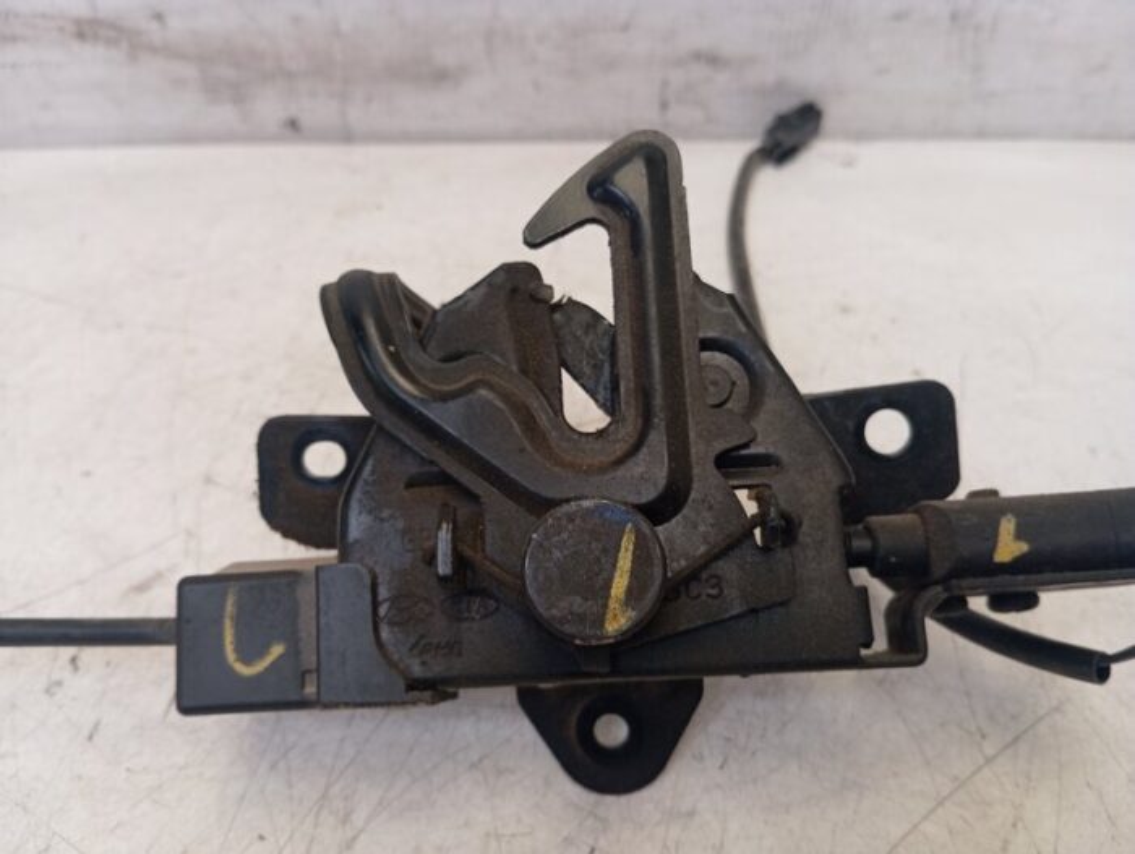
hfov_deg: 63.4
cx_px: 568
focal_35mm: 28
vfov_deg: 49.9
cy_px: 427
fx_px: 919
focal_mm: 4.22
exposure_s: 1/33.3
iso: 269
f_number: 1.8
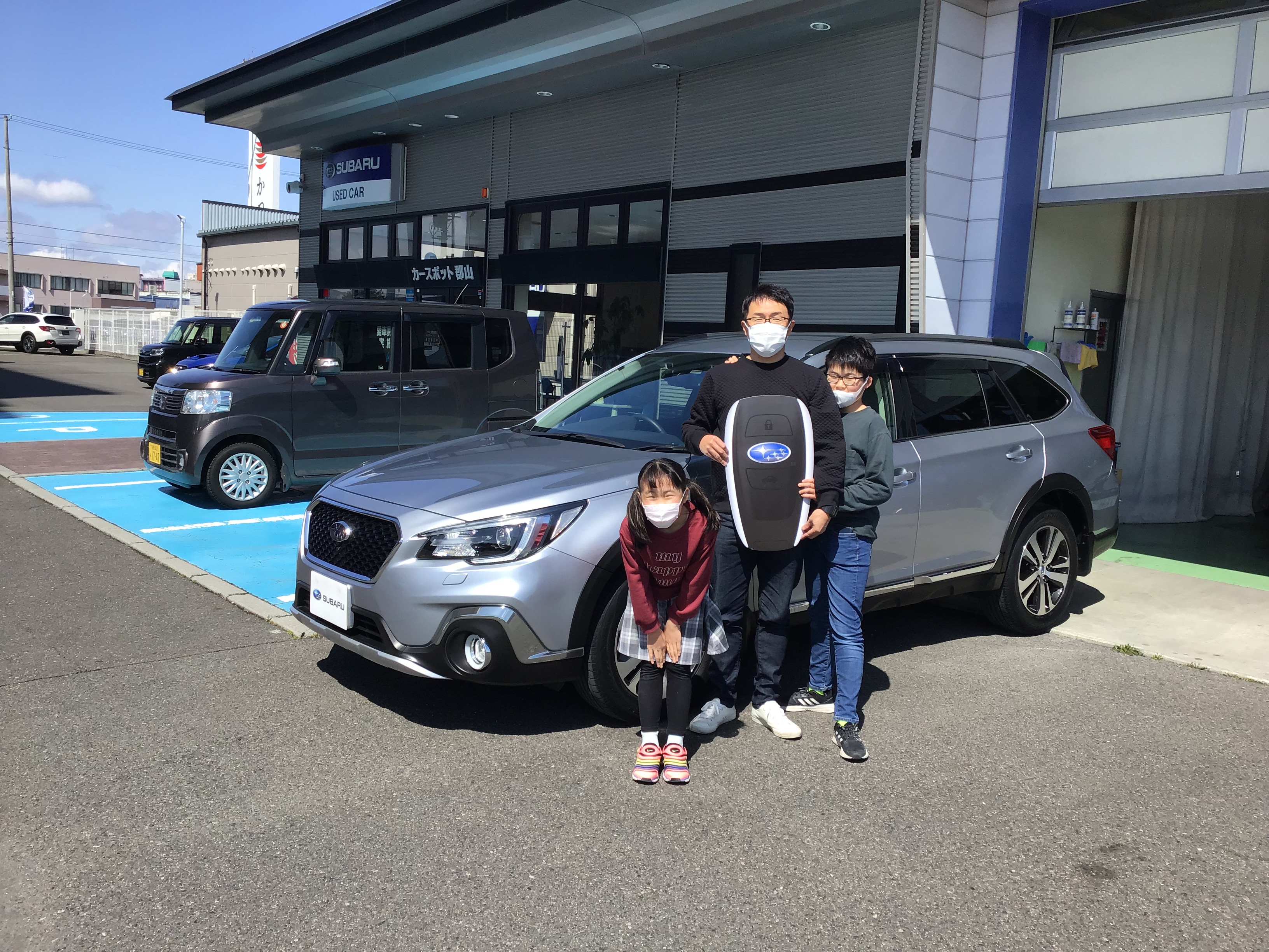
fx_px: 1136
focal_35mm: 31
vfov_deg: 45.4
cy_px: 476
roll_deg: -2.4
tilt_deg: -7.3
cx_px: 634
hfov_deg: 58.4
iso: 25
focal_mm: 3.3
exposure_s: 1/1018
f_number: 2.4
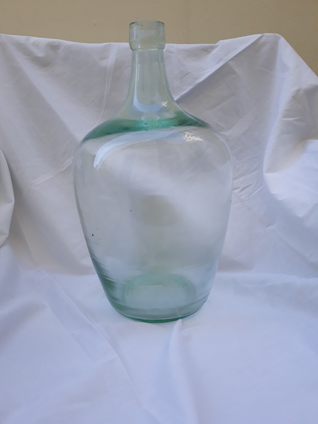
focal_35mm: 27
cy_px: 212
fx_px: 331
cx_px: 159
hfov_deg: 51.4
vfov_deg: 65.3
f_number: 1.7
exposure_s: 1/302
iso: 40
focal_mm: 3.71
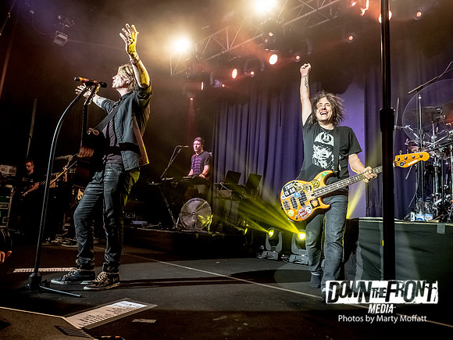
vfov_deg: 56.8
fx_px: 314
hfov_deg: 71.6
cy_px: 170
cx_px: 226
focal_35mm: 24
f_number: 3.5
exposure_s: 1/200
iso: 1600
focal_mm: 12
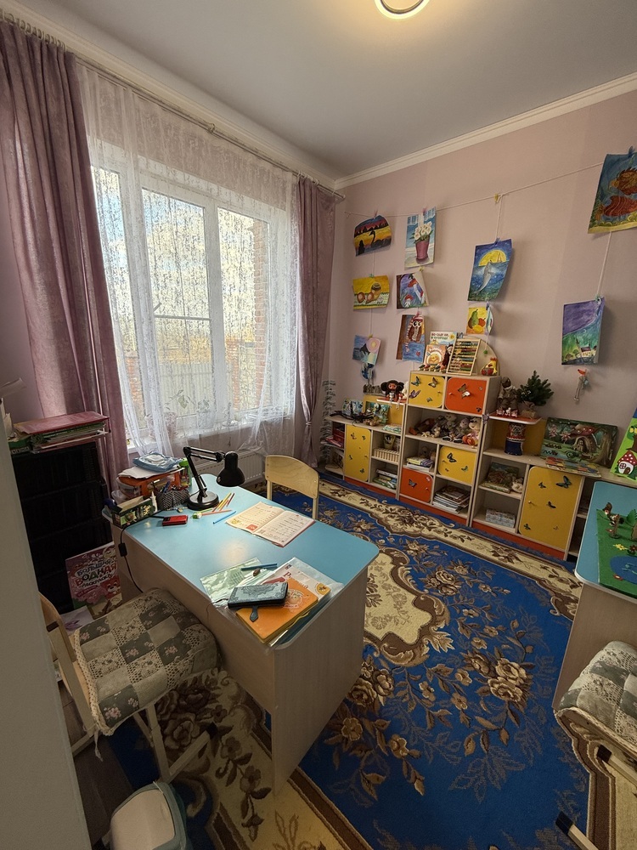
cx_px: 318
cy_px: 425
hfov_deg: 85.7
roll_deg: -1.8
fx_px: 344
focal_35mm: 14
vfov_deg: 102.1
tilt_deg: -12.9
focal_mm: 2.22
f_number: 2.2
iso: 80
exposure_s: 1/99
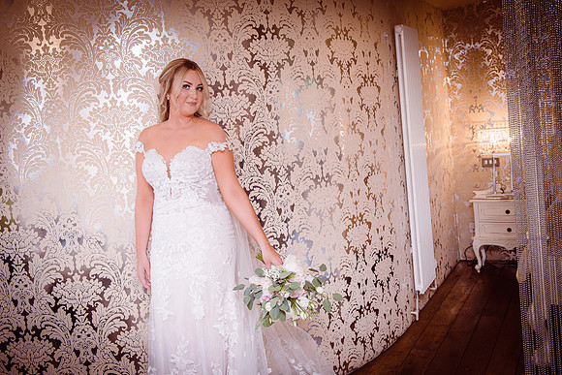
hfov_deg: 47.5
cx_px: 277
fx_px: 638
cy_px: 174
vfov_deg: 32.7
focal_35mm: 41
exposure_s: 1/80
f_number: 4.5
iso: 200
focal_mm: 38
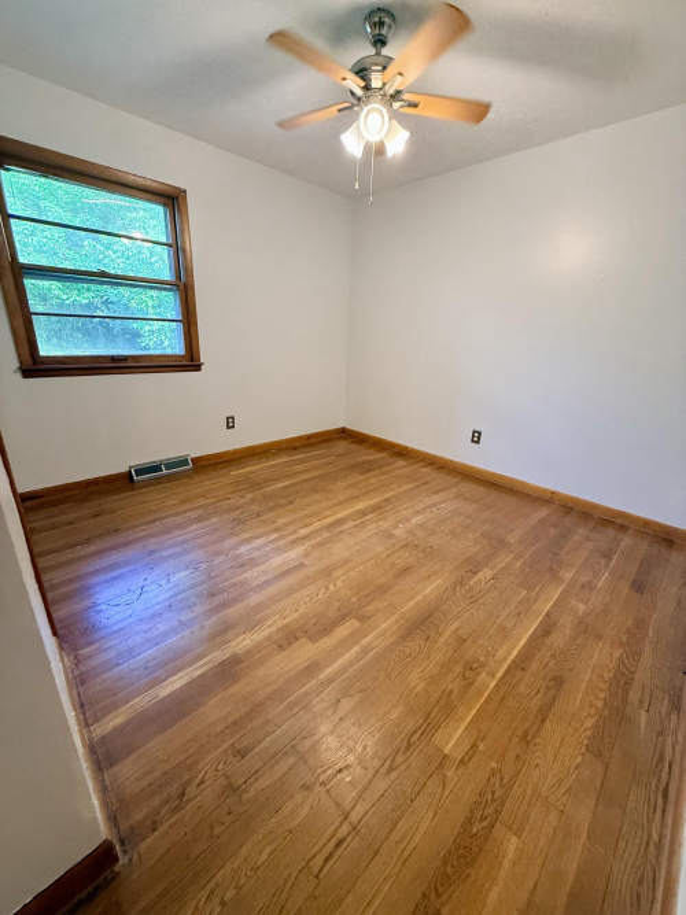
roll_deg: -2.1
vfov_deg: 102.1
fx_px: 370
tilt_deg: -18.3
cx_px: 343
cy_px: 458
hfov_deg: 85.7
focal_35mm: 14
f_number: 2.2
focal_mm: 2.22
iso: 200
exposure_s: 1/60
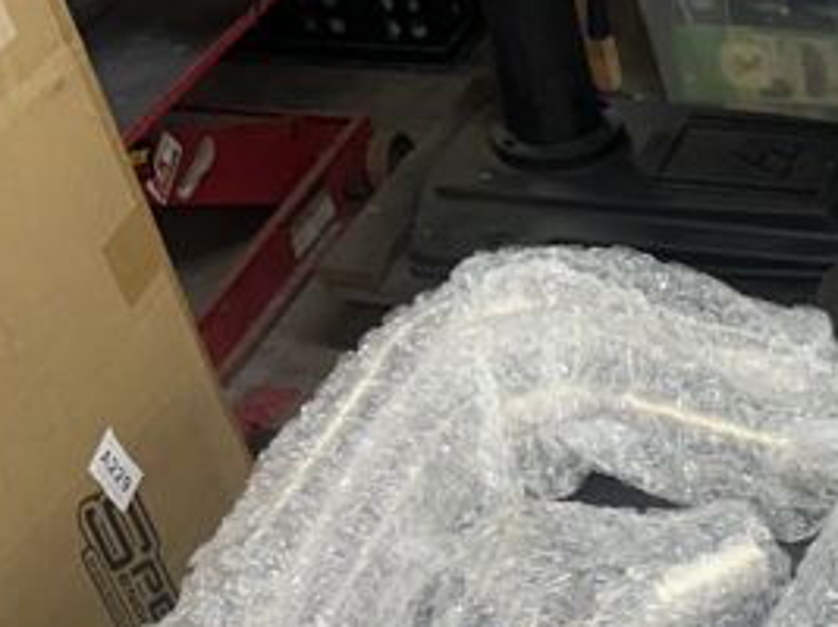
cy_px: 618
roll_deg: -4.9
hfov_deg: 17.6
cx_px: 1475
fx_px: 2226
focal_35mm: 92
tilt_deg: -41.0
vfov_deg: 15.8
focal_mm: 6.86
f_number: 1.78
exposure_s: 1/120
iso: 100
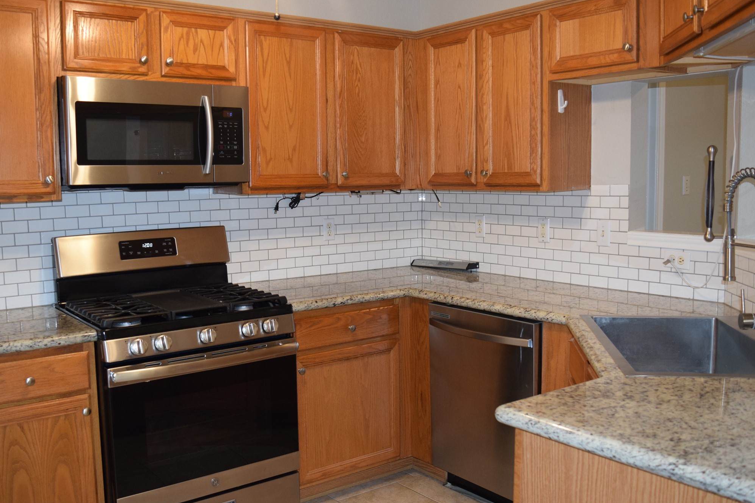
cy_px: 254
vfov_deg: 36.9
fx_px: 755
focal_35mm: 36
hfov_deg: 53.1
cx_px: 363
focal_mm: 22
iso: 800
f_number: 4.5
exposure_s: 1/80
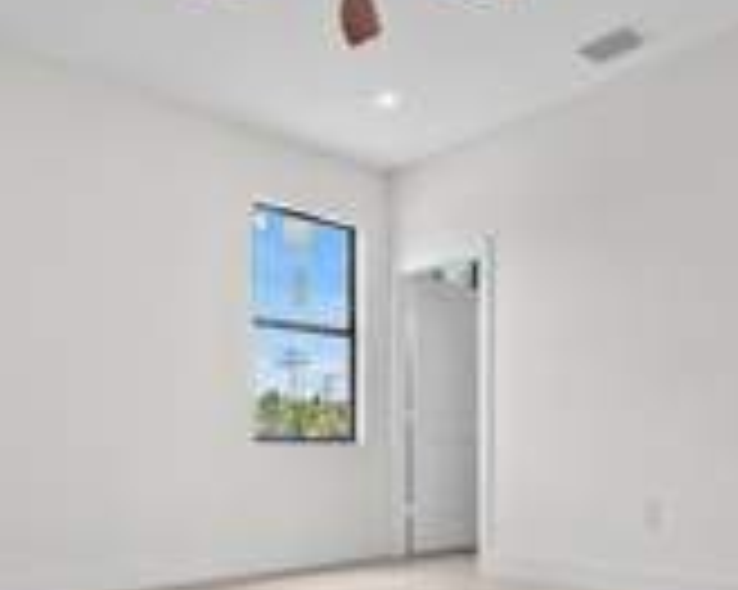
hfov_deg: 54.0
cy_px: 446
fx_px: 720
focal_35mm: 33
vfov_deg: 43.0
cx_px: 428
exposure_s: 1/8
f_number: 9
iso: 200
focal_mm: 12
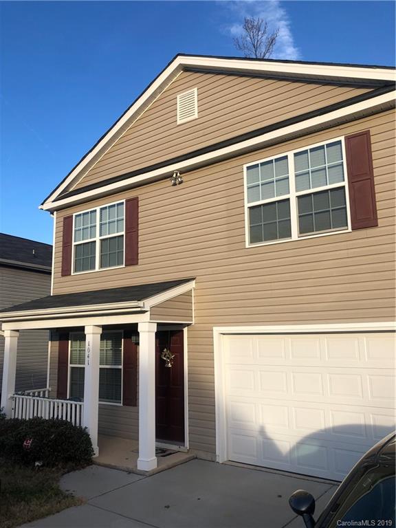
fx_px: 427
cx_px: 198
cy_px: 264
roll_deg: +0.4
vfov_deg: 63.4
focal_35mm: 28
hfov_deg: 49.7
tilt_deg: +8.2
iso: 20
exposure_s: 1/1056
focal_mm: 3.99
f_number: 1.8
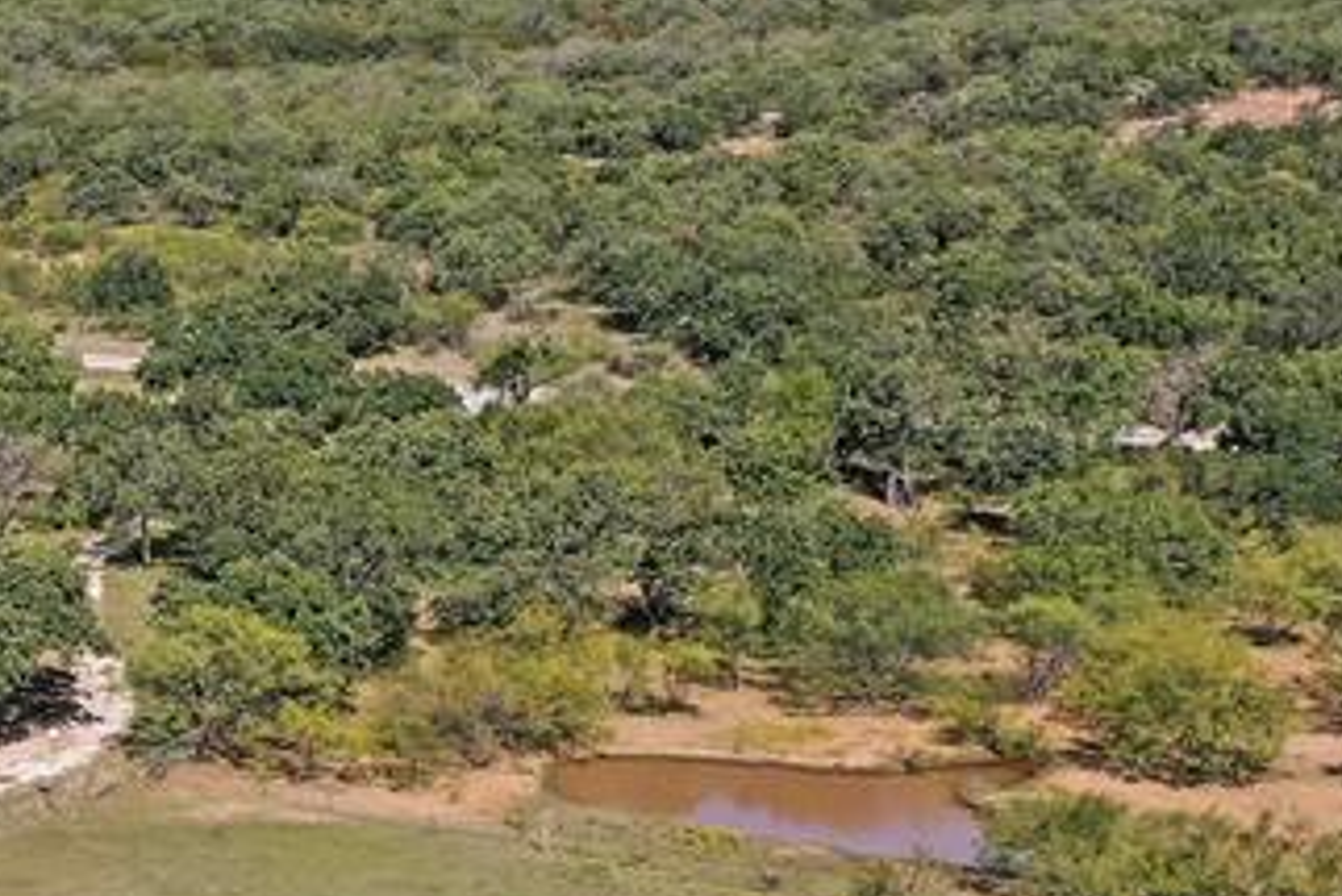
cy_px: 713
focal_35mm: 89
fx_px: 3319
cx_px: -767
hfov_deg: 19.4
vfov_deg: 15.3
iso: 100
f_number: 6.3
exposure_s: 1/640
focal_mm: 10.26
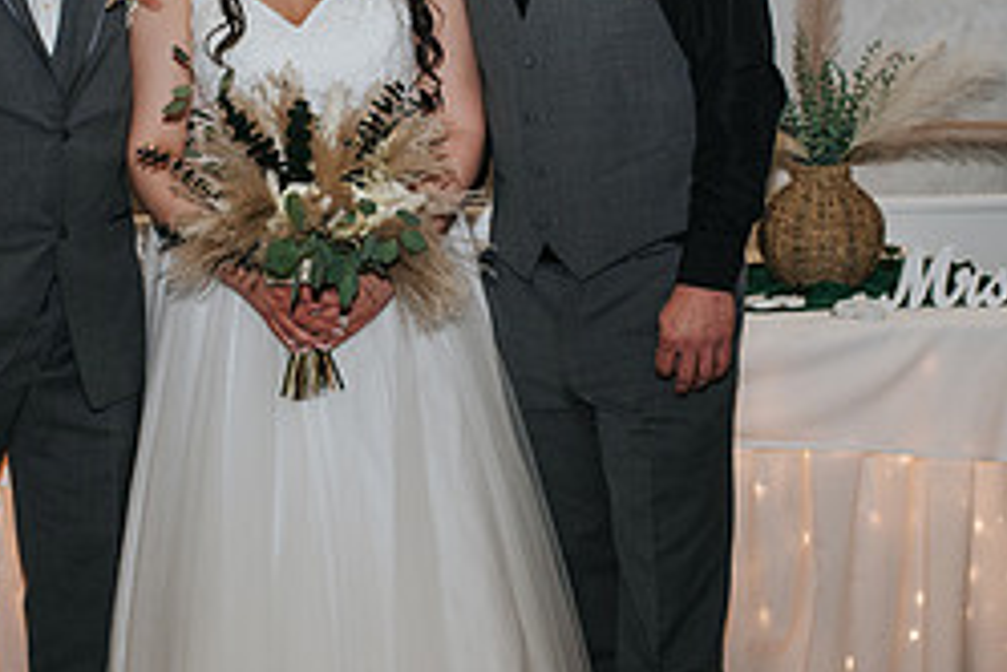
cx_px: 332
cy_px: 217
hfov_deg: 23.5
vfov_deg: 15.9
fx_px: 2405
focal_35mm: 86
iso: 800
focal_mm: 35
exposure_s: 1/200
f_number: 3.2
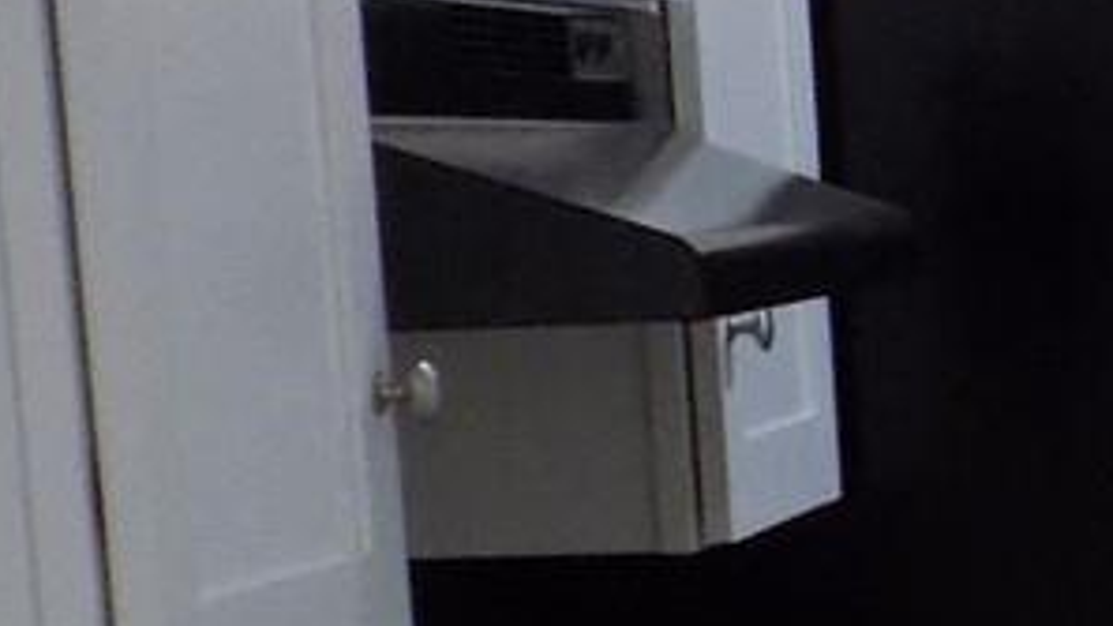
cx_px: 2470
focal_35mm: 176
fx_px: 5194
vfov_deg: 6.7
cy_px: 1181
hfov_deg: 10.8
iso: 320
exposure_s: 1/30
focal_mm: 5.3
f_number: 3.3
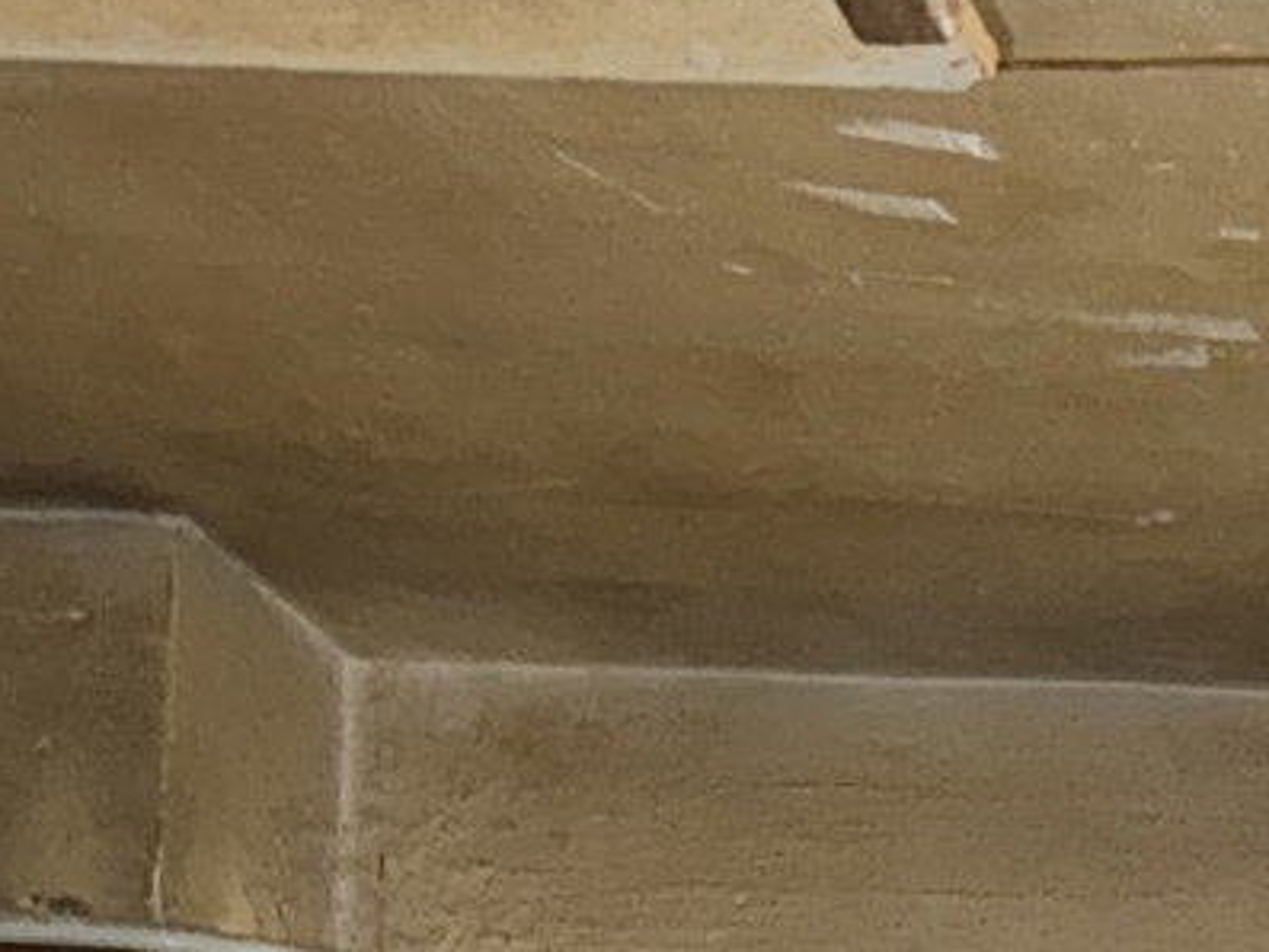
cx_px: 2650
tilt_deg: +5.1
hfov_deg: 13.9
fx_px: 4254
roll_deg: +0.3
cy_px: 1872
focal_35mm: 116
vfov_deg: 11.6
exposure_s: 1/17
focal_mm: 6.76
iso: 125
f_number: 1.78
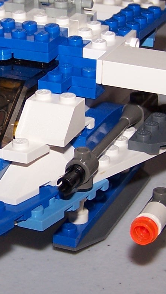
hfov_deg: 11.3
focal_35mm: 107
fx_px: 837
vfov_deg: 20.0
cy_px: 123
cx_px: 33
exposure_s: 1/60
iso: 80
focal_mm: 6.3
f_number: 2.8
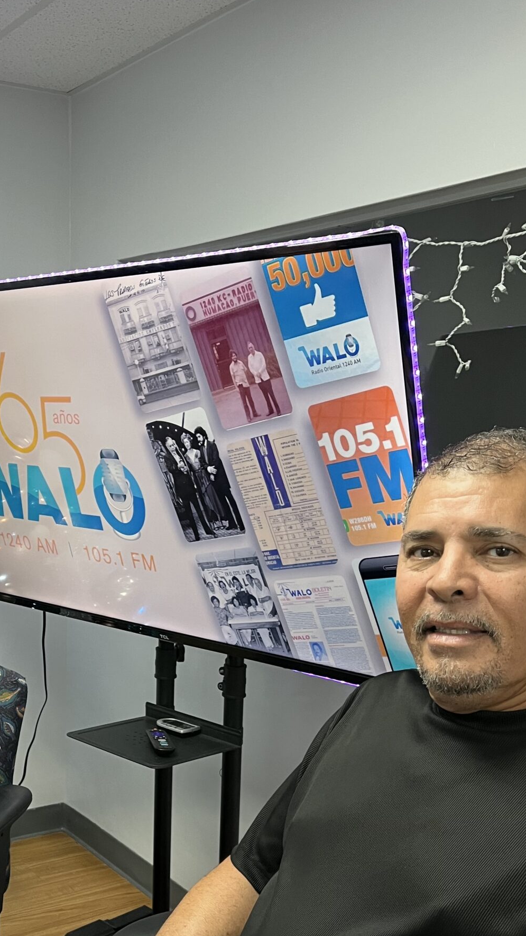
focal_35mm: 41
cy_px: 637
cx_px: 108
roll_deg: +0.2
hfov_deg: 28.4
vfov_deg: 48.4
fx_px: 1017
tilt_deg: -12.6
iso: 125
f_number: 1.6
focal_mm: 5.1
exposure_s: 1/60
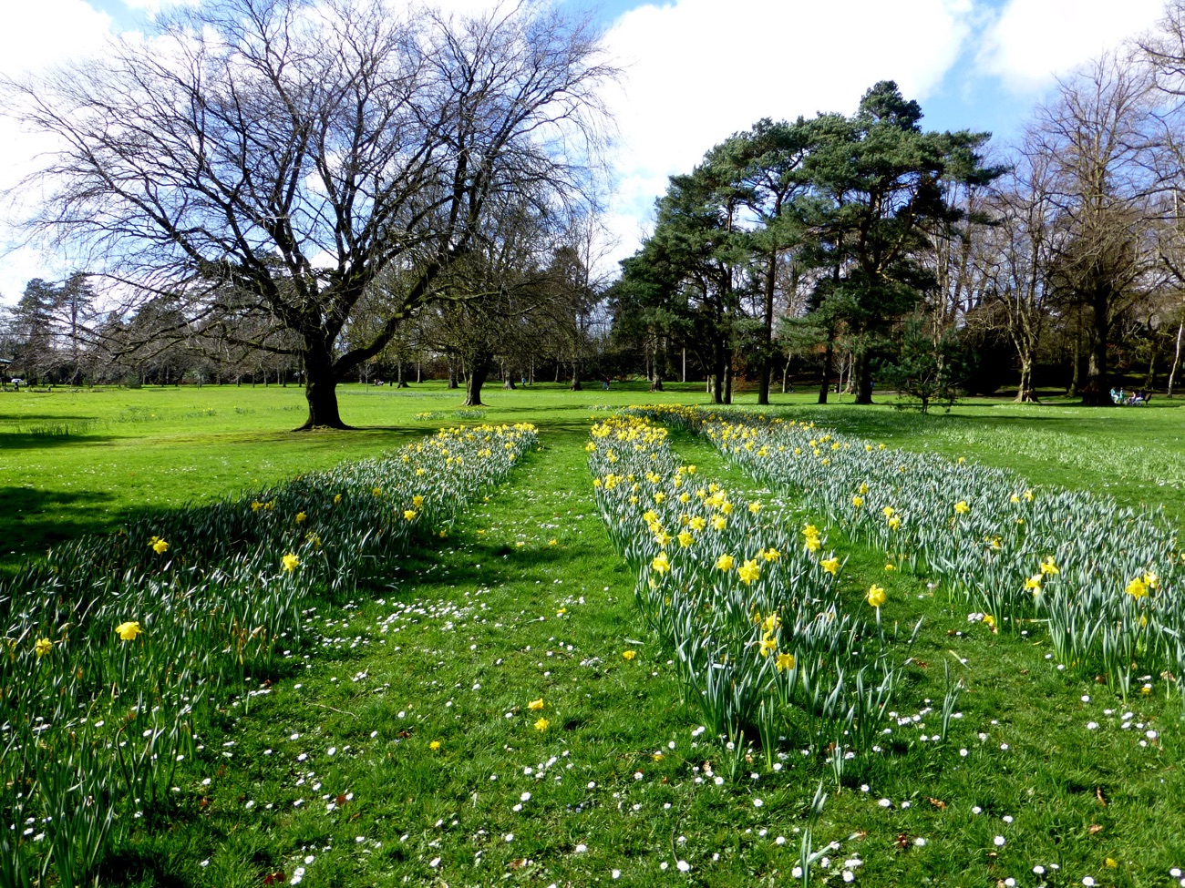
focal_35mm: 24
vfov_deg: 56.8
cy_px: 444
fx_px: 822
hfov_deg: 71.6
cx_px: 592
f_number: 4
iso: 100
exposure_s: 1/320
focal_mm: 4.3
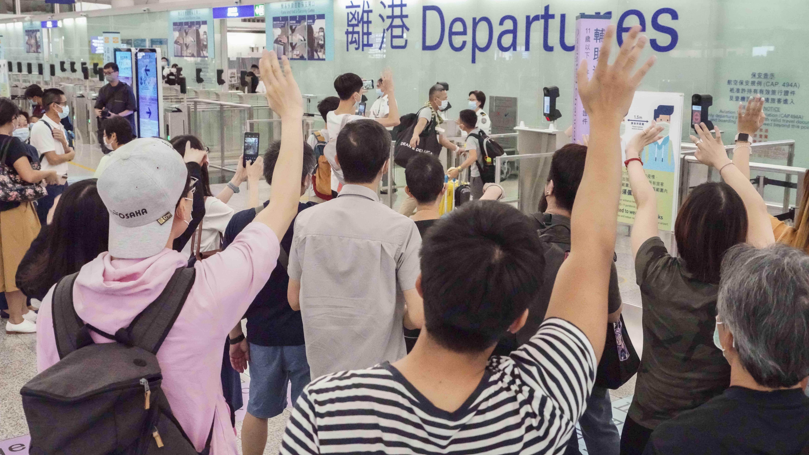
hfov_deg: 51.6
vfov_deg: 30.4
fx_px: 837
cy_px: 185
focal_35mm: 39
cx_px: 407
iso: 40000
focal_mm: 37
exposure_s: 1/160
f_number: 8
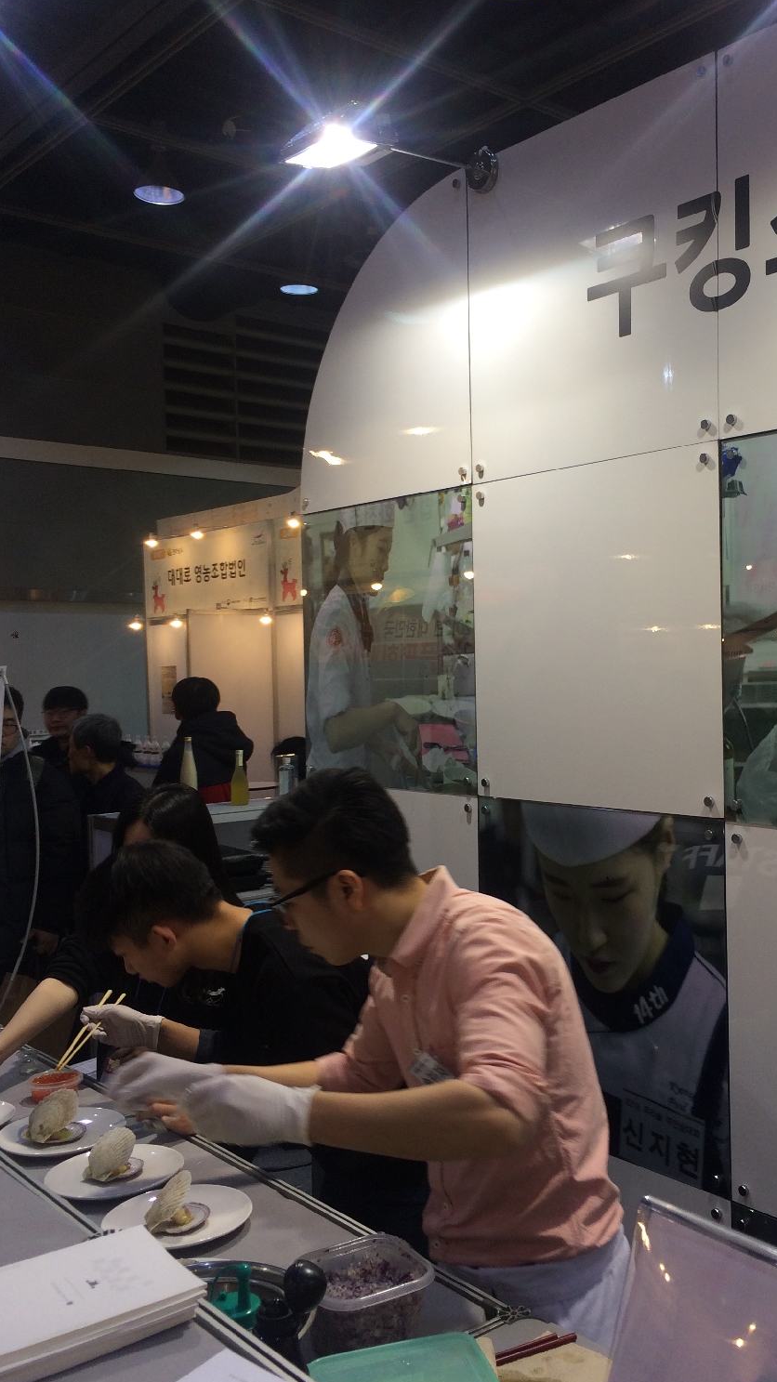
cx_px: 526
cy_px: 690
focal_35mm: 34
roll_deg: +1.4
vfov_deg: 58.0
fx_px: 1246
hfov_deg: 34.3
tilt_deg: -1.7
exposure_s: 1/60
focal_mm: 4.15
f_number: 2.2
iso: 50
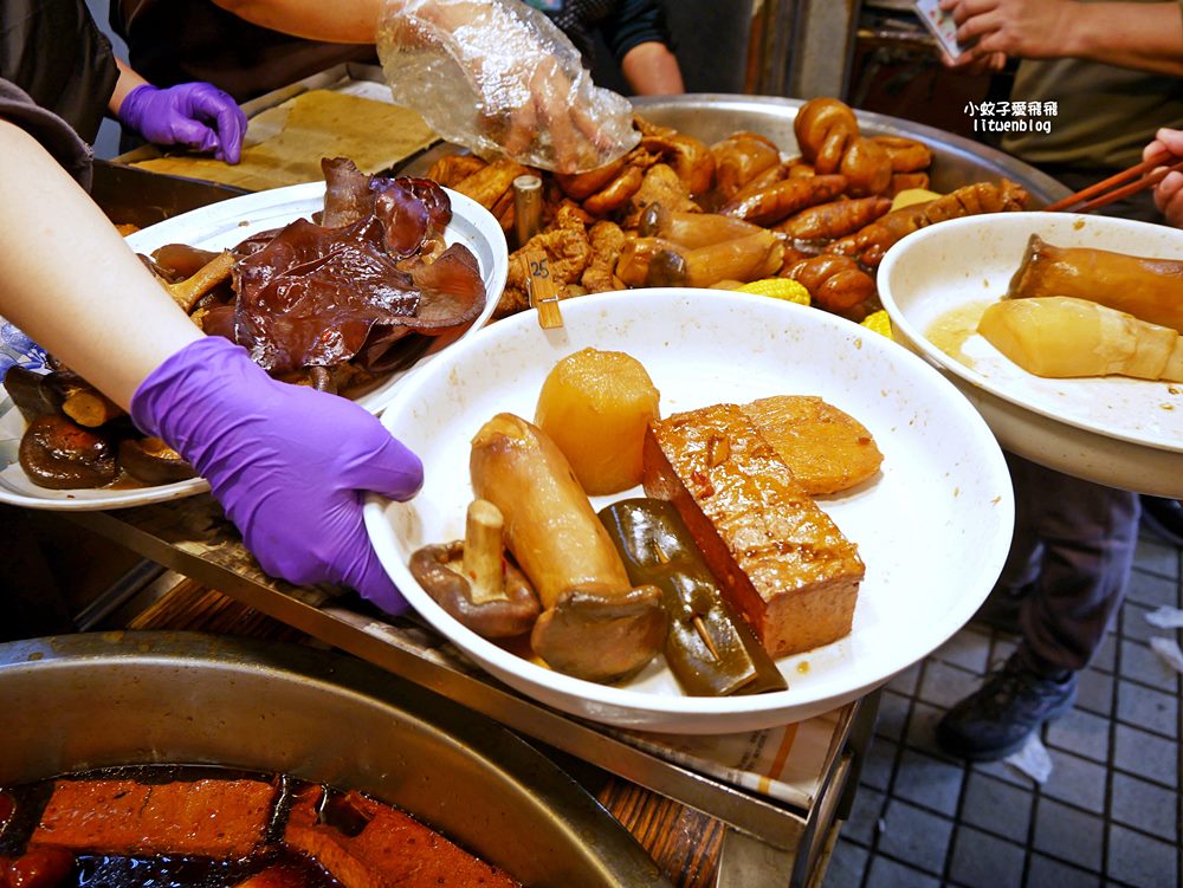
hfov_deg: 63.4
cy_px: 444
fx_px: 957
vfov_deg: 49.8
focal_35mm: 28
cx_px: 592
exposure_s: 1/125
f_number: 3.5
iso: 200
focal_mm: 14
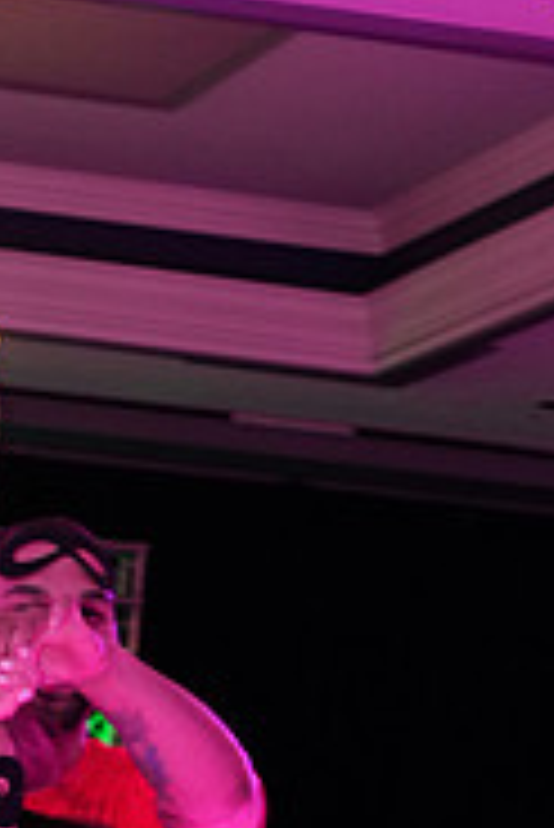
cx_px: -232
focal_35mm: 180
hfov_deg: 7.5
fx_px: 4147
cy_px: 1256
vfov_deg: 11.0
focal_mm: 57
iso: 2500
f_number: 5.6
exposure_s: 1/250
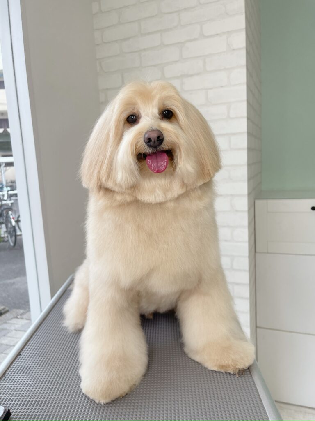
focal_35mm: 25
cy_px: 210
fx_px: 303
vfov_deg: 69.4
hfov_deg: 54.9
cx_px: 158
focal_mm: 5.1
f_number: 1.6
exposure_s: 1/274
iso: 32
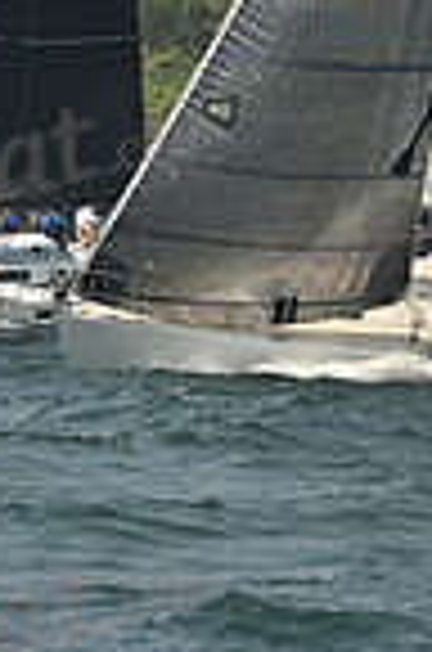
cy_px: -99
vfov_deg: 5.6
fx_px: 6673
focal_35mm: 369
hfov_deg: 3.7
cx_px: 448
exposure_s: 1/640
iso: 250
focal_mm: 92
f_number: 7.1
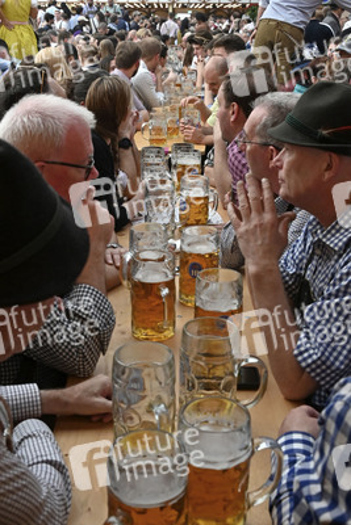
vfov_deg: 46.4
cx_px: 176
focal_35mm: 42
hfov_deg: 31.9
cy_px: 262
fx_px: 614
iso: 5000
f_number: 7.1
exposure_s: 1/200
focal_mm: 28
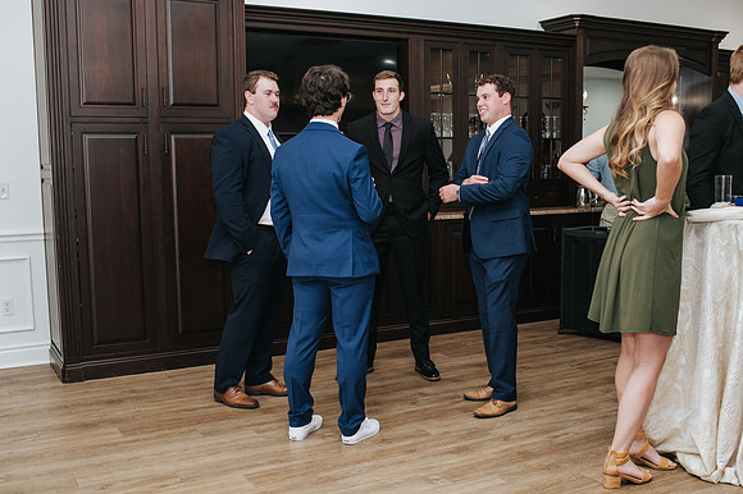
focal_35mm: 40
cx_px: 394
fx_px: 832
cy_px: 272
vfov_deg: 33.1
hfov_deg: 48.1
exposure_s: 1/200
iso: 800
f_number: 3.2
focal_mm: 35
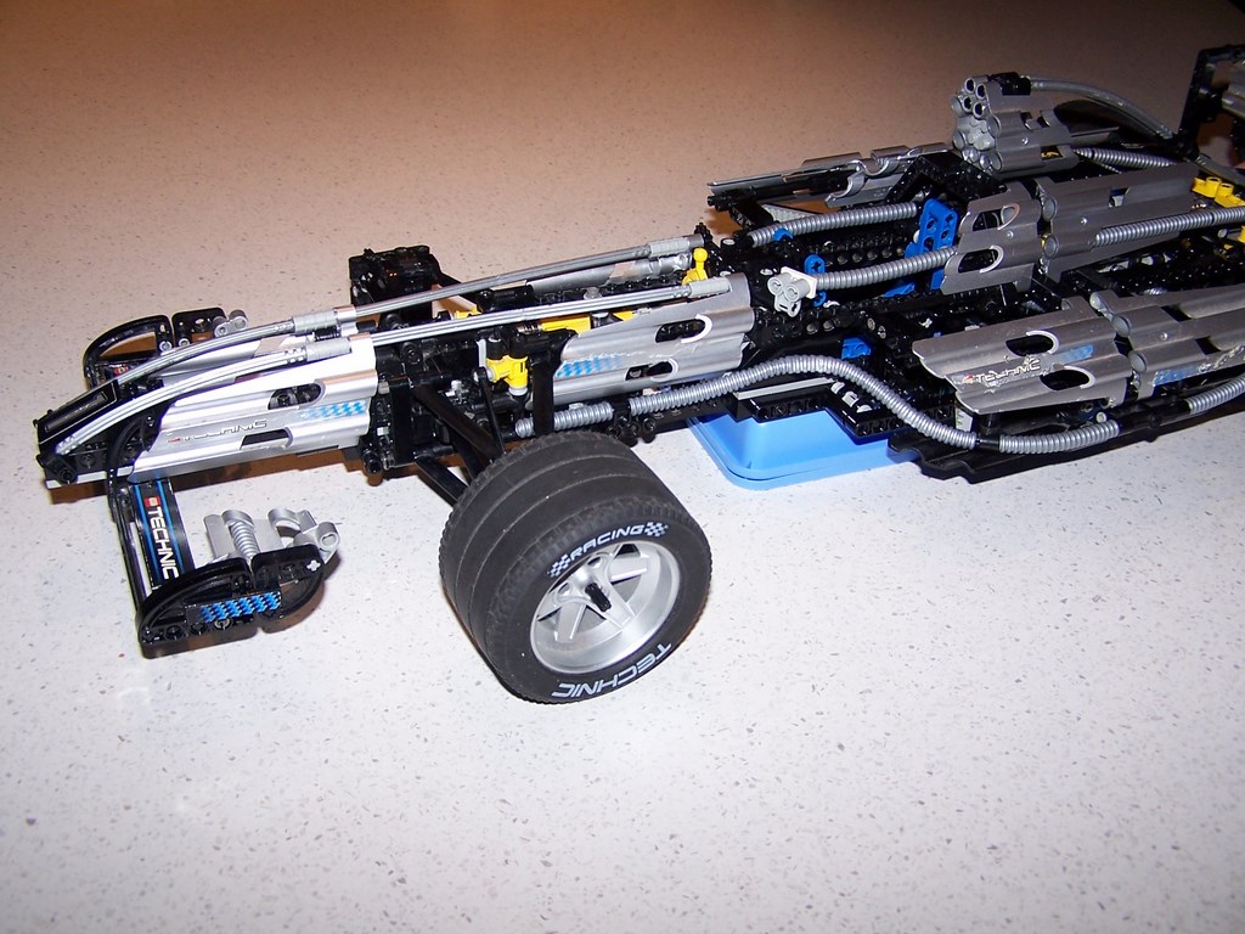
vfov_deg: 37.7
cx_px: 622
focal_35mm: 38
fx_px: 1367
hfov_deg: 49.0
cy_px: 467
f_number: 2.8
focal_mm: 6.3
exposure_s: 1/60
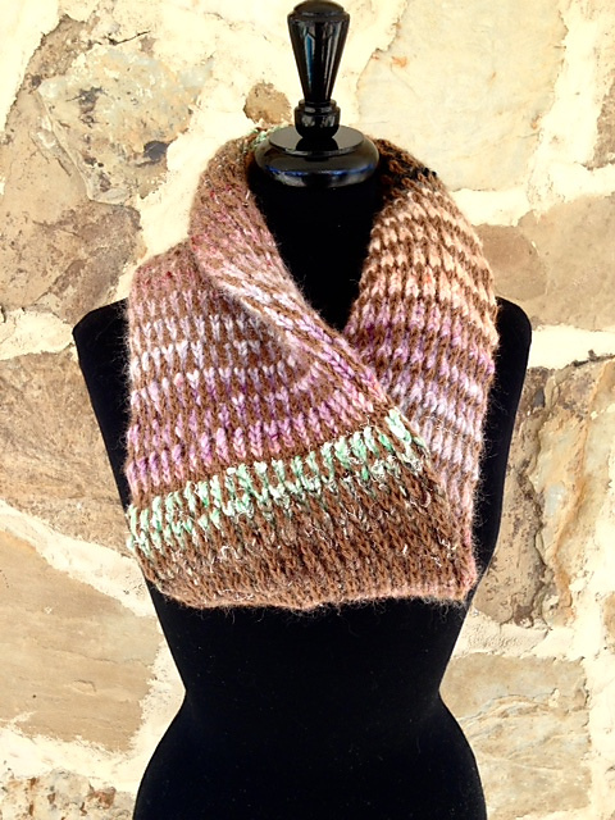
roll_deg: +1.4
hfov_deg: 42.9
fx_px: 782
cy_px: 410
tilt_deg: -12.4
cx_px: 308
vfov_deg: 55.4
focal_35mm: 33
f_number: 2.4
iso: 50
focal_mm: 4.12
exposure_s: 1/218
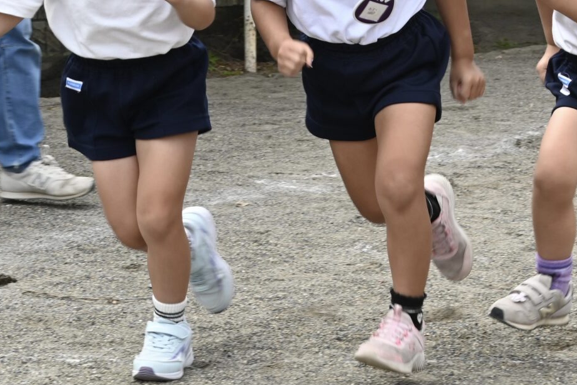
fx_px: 2132
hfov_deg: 15.4
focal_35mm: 133
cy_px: 83
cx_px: 383
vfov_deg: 10.3
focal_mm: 32
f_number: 5.6
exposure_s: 1/250
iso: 200
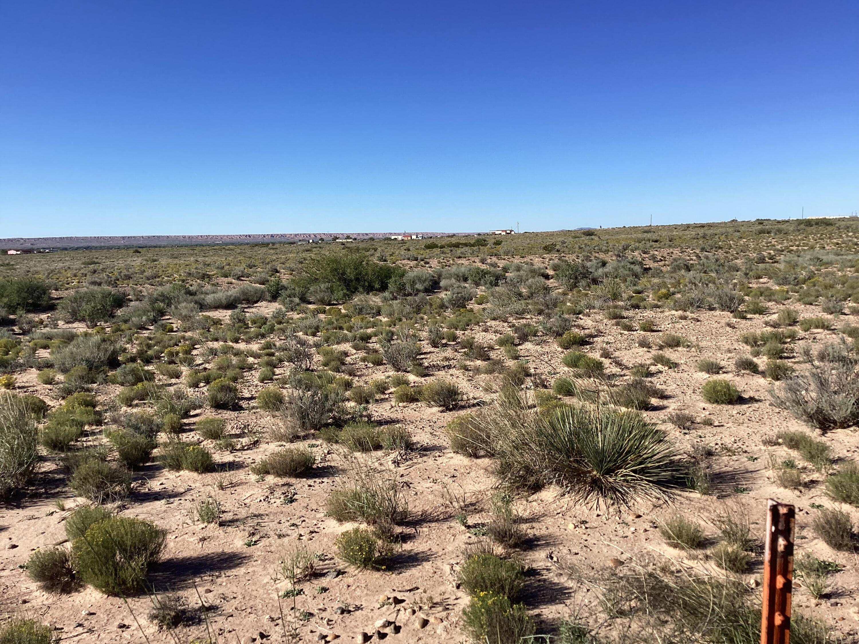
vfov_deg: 45.4
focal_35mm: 31
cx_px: 430
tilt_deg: -7.7
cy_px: 322
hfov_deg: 58.4
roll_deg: +1.9
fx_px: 769
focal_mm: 3.3
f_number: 2.4
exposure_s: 1/1567
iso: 25
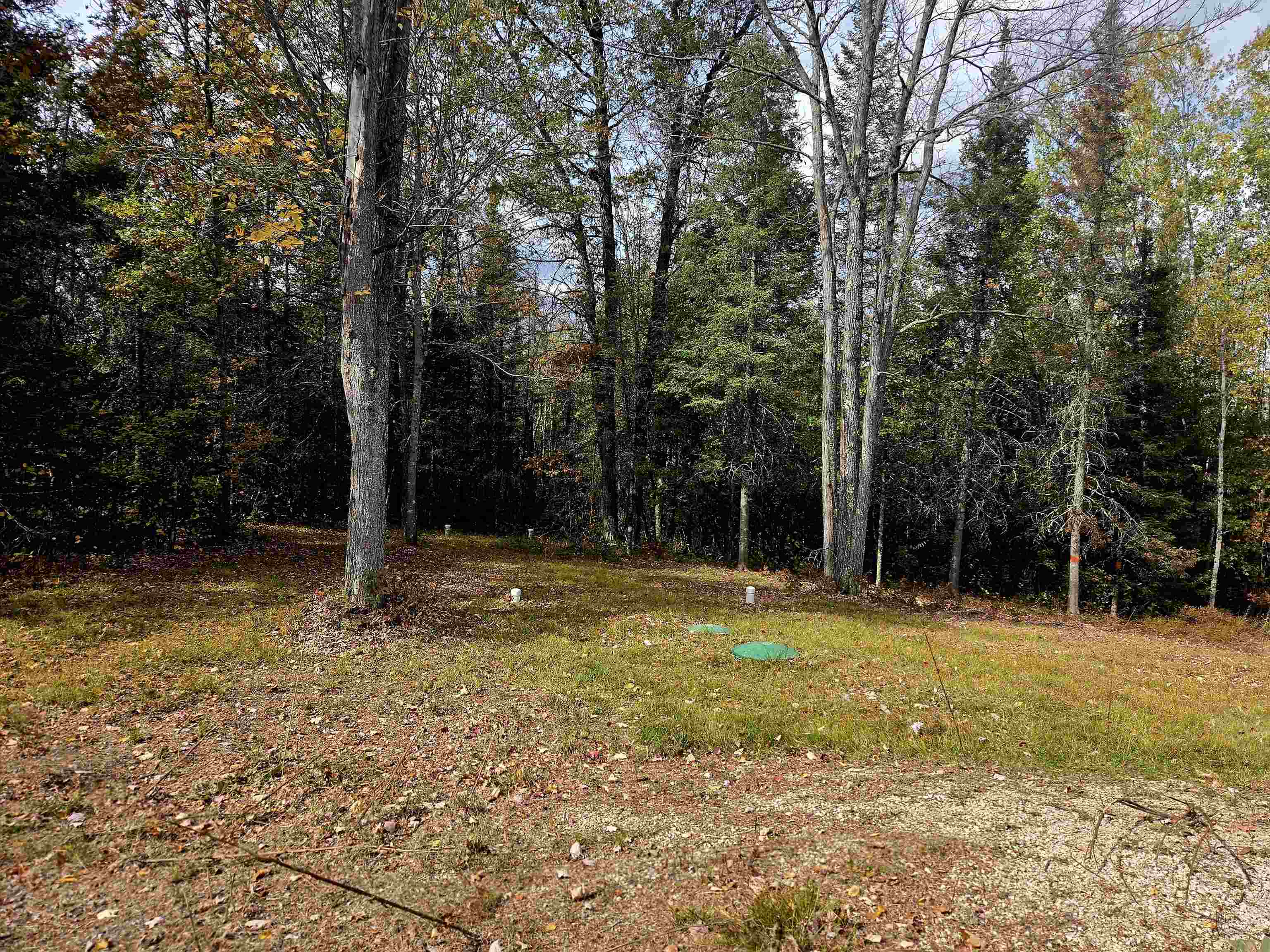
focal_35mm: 23
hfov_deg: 73.9
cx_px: 635
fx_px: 844
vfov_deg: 58.9
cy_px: 476
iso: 80
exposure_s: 1/1667
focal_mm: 5.4
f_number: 1.8
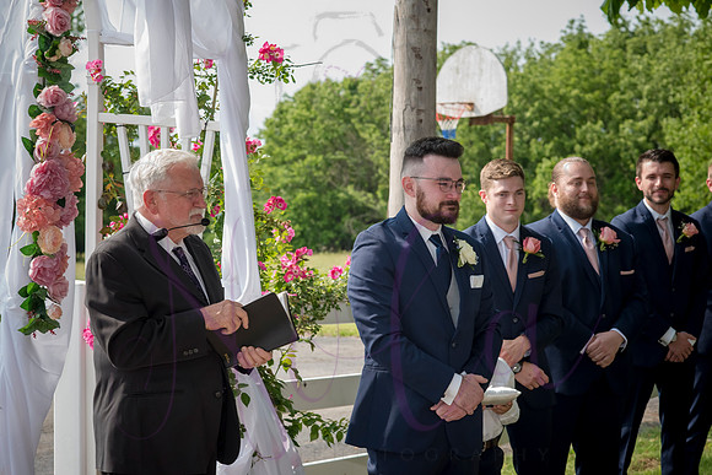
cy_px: 228
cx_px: 341
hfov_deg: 22.5
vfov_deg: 15.1
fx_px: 1788
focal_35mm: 90
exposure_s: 1/500
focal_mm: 85
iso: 500
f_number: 7.1
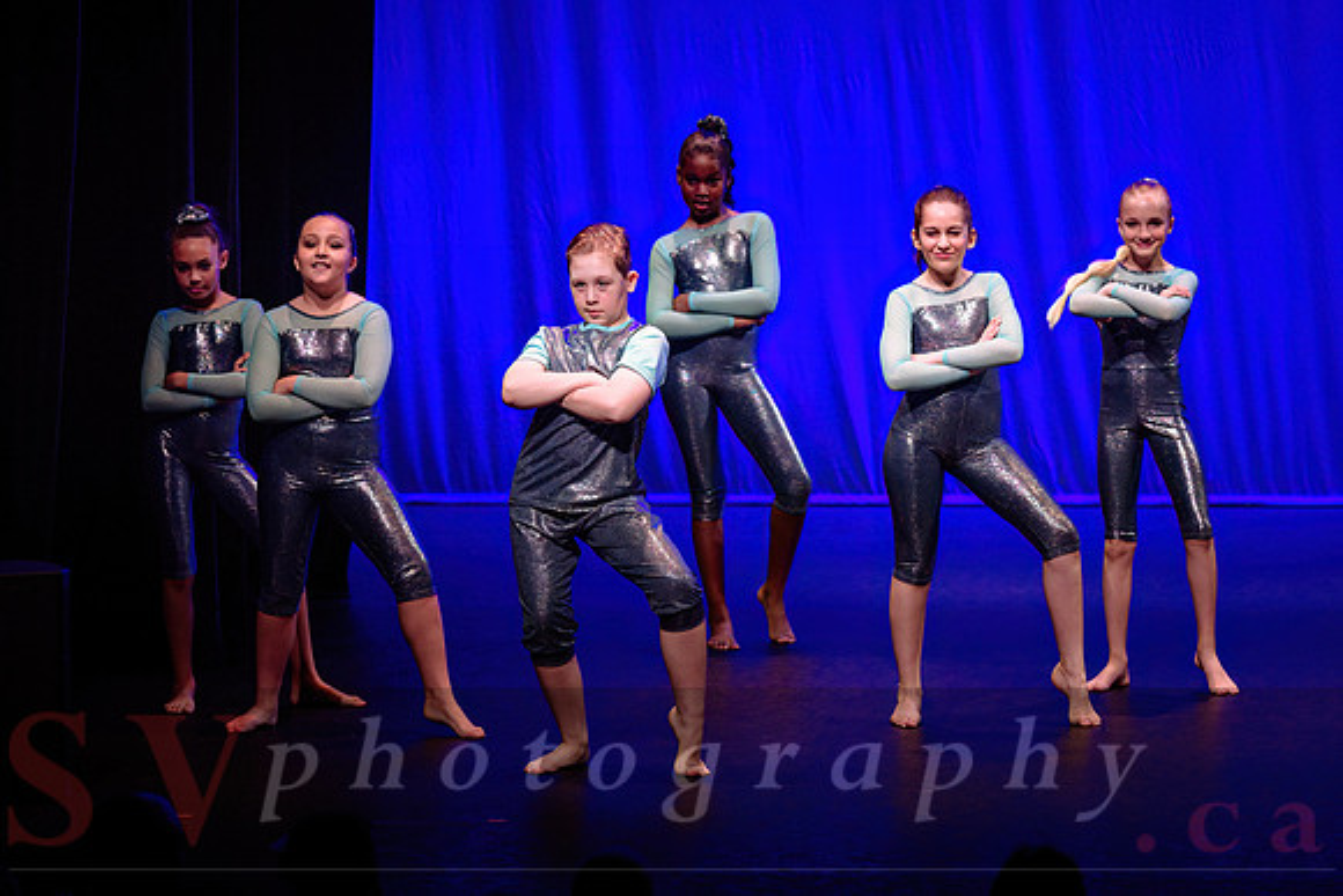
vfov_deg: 8.3
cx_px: 822
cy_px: 330
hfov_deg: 12.4
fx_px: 6165
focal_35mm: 165
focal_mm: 120
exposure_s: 1/400
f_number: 2.8
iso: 1600
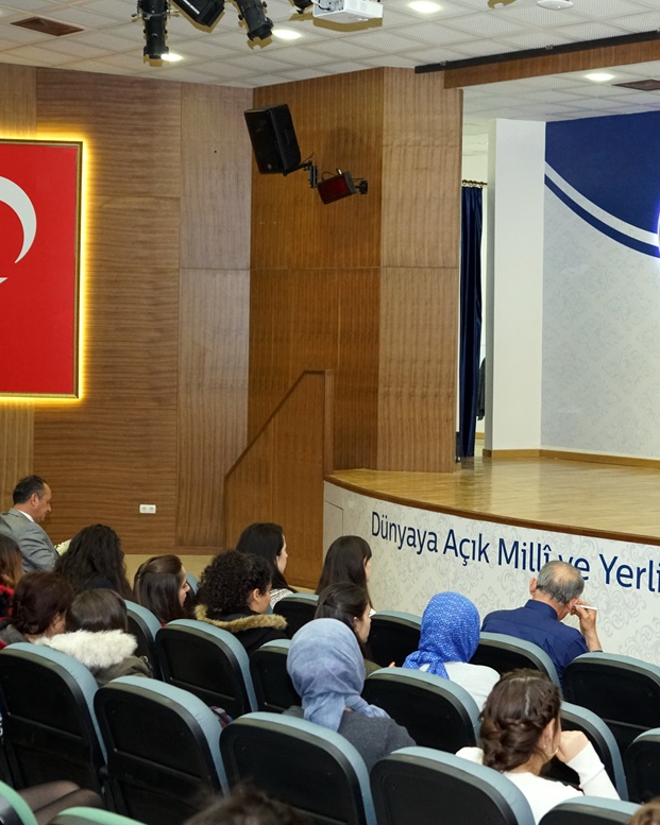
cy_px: 436
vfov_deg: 28.7
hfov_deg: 22.9
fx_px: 1612
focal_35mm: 66
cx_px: 481
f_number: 4
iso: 3200
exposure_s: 1/160
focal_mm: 39
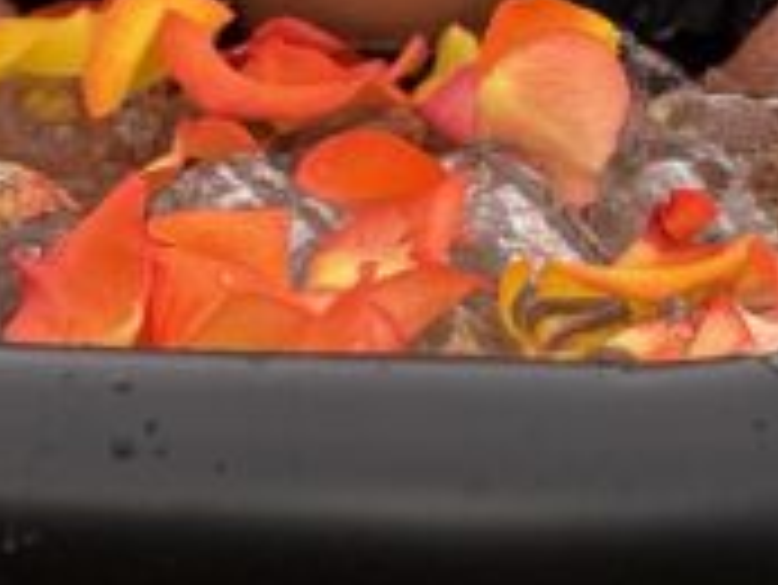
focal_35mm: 533
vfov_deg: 2.8
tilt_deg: -10.3
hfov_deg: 3.7
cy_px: -702
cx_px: 1183
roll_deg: +0.3
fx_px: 11988
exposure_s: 1/99
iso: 64
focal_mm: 15.66
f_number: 2.8
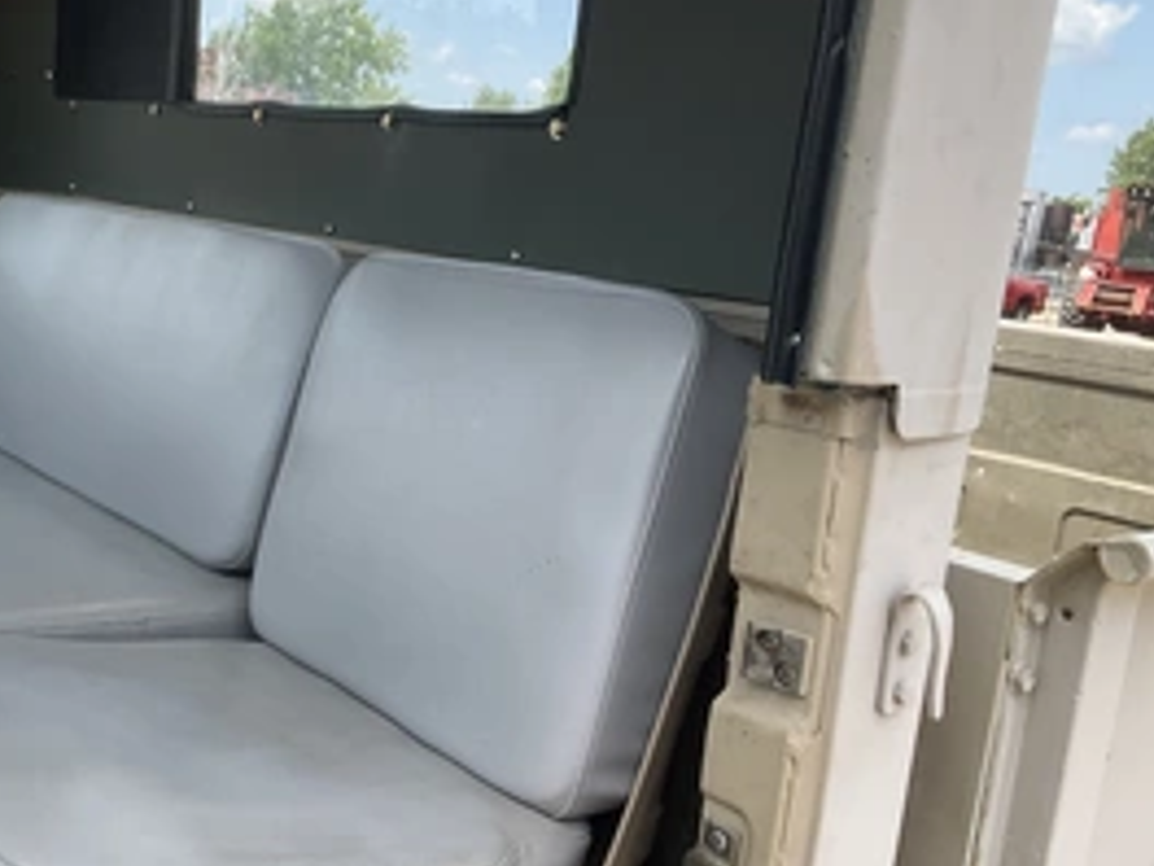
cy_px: 512
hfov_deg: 42.3
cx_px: 367
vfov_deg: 32.8
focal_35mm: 44
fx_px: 1467
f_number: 1.8
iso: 25
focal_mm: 3
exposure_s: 1/568
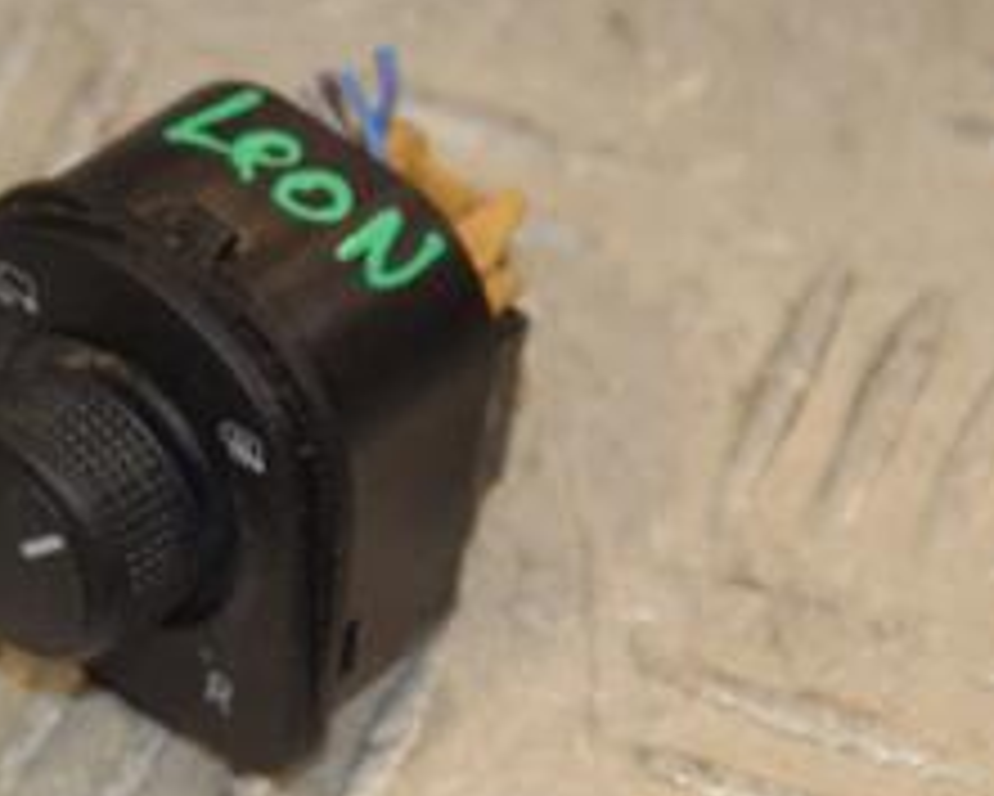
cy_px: 297
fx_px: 9544
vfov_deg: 4.8
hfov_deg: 6.0
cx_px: 180
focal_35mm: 324
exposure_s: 1/200
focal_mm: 85
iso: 800
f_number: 7.1
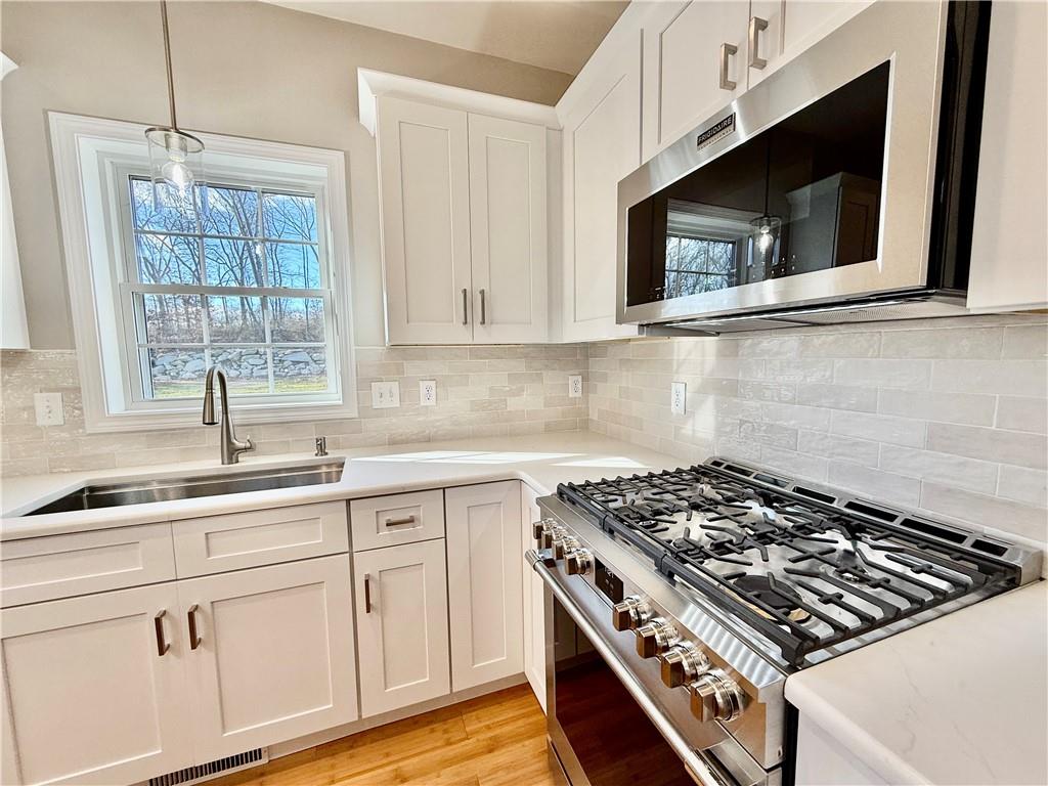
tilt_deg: -4.7
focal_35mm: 14
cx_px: 524
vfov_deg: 85.7
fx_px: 424
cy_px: 393
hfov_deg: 102.1
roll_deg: +0.9
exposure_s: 1/120
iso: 64
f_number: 2.2
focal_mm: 2.22
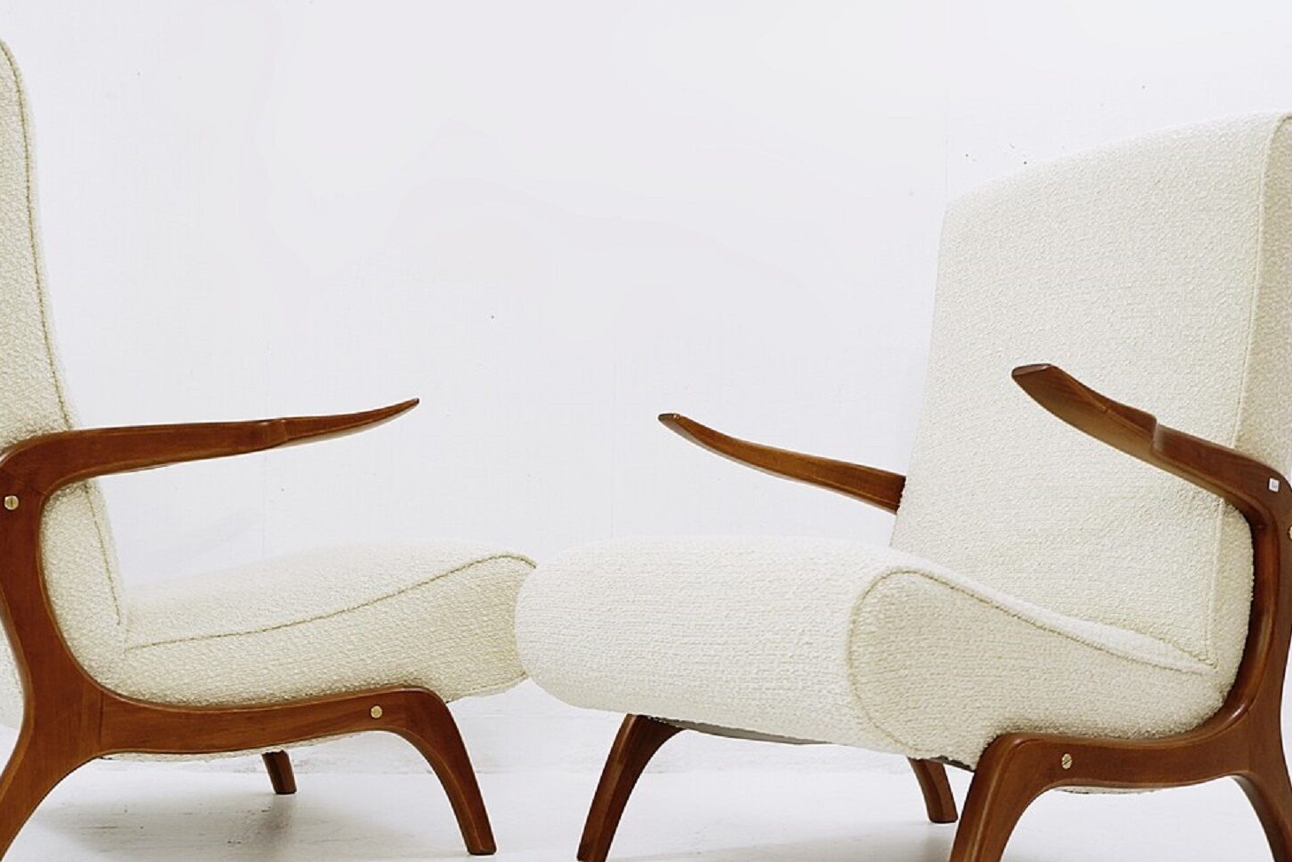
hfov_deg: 51.8
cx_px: 600
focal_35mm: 37
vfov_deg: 35.9
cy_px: 505
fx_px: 1328
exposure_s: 1/30
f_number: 4.2
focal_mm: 20.3
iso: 500
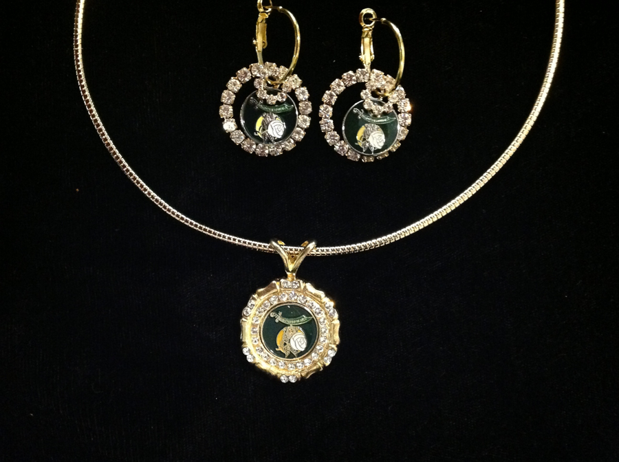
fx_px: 625
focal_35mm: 35
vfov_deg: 40.6
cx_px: 310
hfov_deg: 52.7
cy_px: 231
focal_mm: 4.28
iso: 800
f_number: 2.4
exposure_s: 1/15
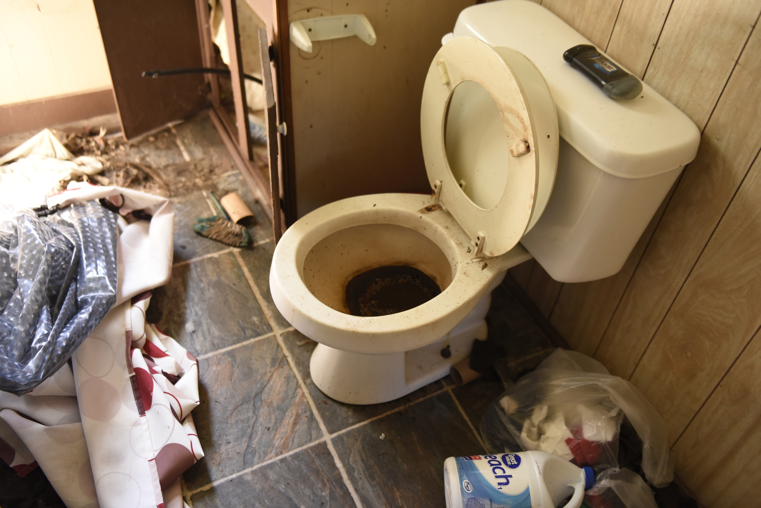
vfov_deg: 38.9
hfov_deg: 55.8
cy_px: 254
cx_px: 380
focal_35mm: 34
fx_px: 719
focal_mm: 34
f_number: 2.8
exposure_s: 1/200
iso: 2500
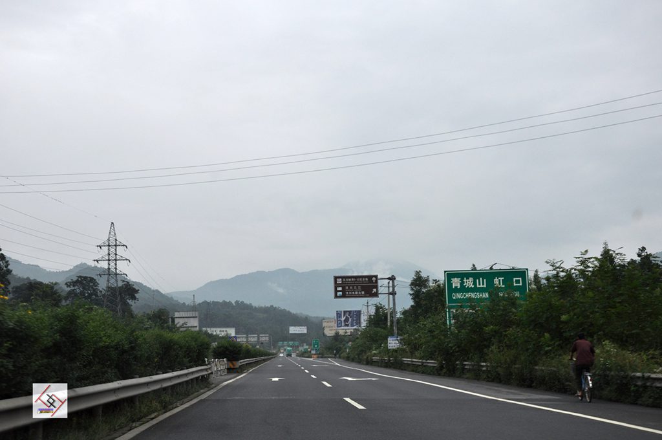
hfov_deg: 35.1
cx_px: 331
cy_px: 220
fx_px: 1047
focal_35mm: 57
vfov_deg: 23.7
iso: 200
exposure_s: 1/250
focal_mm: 38
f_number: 8
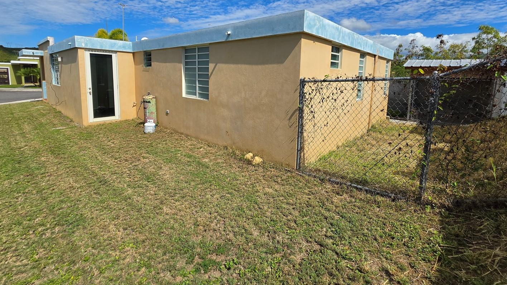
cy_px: 106
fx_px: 215
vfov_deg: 66.1
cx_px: 258
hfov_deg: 99.4
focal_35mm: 16
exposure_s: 1/2790
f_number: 1.9
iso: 32
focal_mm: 2.2
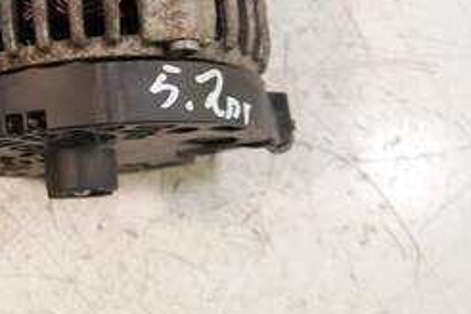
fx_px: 798
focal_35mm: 61
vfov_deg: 21.4
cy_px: -6
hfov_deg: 31.3
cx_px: 44
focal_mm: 15
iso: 800
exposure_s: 1/60
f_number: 3.5
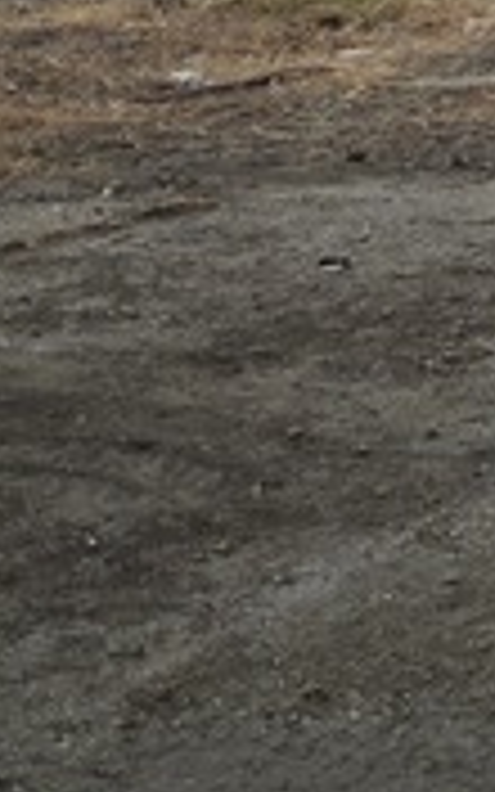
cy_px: -166
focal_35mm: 142
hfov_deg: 8.3
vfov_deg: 14.3
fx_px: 3065
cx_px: 1260
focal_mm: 6.3
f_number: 1.7
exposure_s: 1/7333
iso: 80
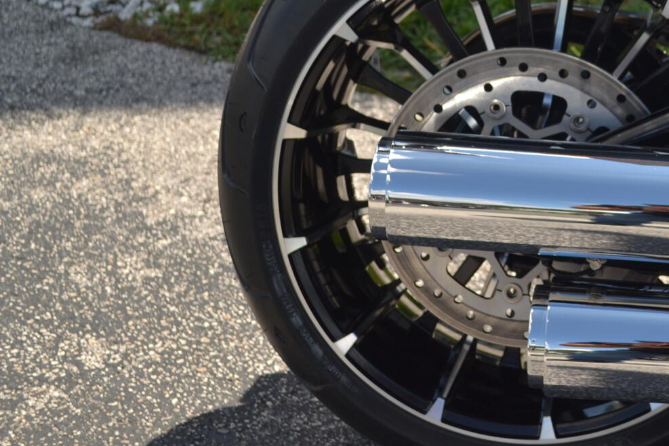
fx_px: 1468
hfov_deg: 24.6
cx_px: 651
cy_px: 88
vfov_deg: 17.1
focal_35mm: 79
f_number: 4.2
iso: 100
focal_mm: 26
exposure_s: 1/500
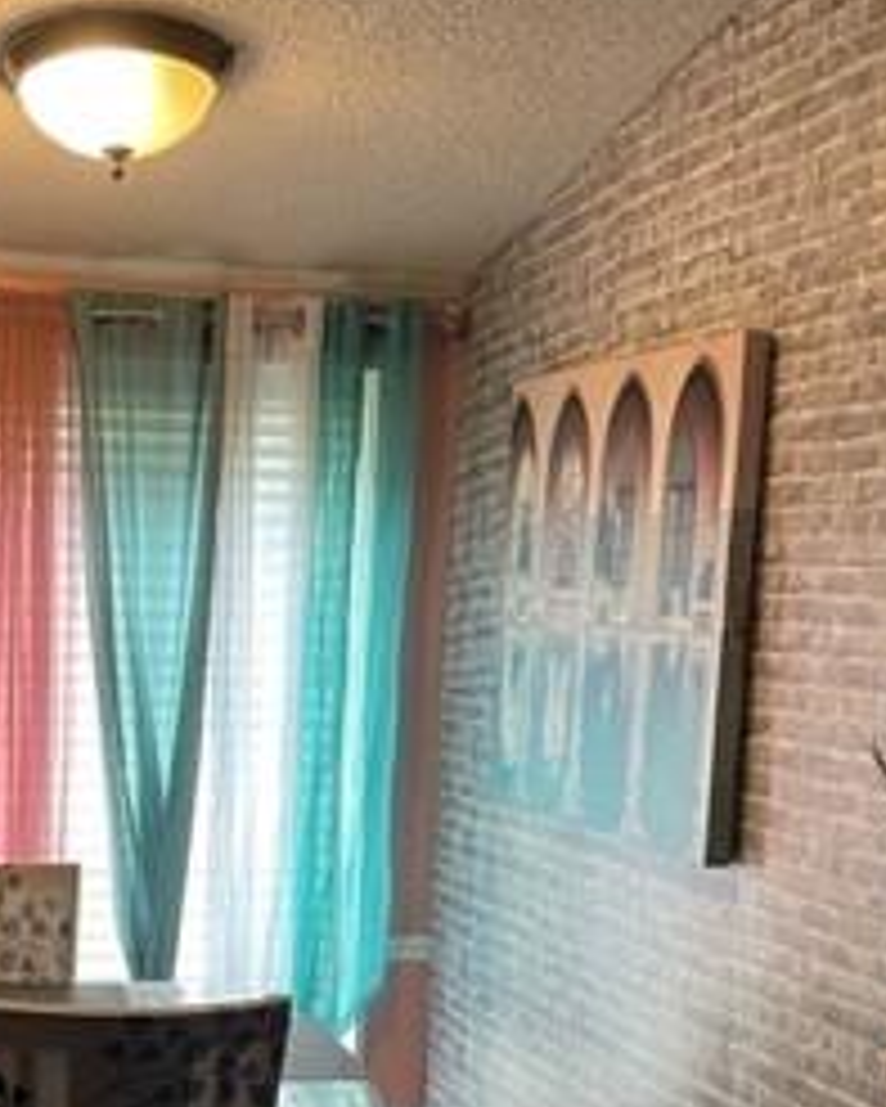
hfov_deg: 22.9
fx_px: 2162
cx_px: 225
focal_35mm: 66
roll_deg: -1.4
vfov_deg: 28.3
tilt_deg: -8.3
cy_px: 832
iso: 320
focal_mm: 5.1
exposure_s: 1/60
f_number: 1.6
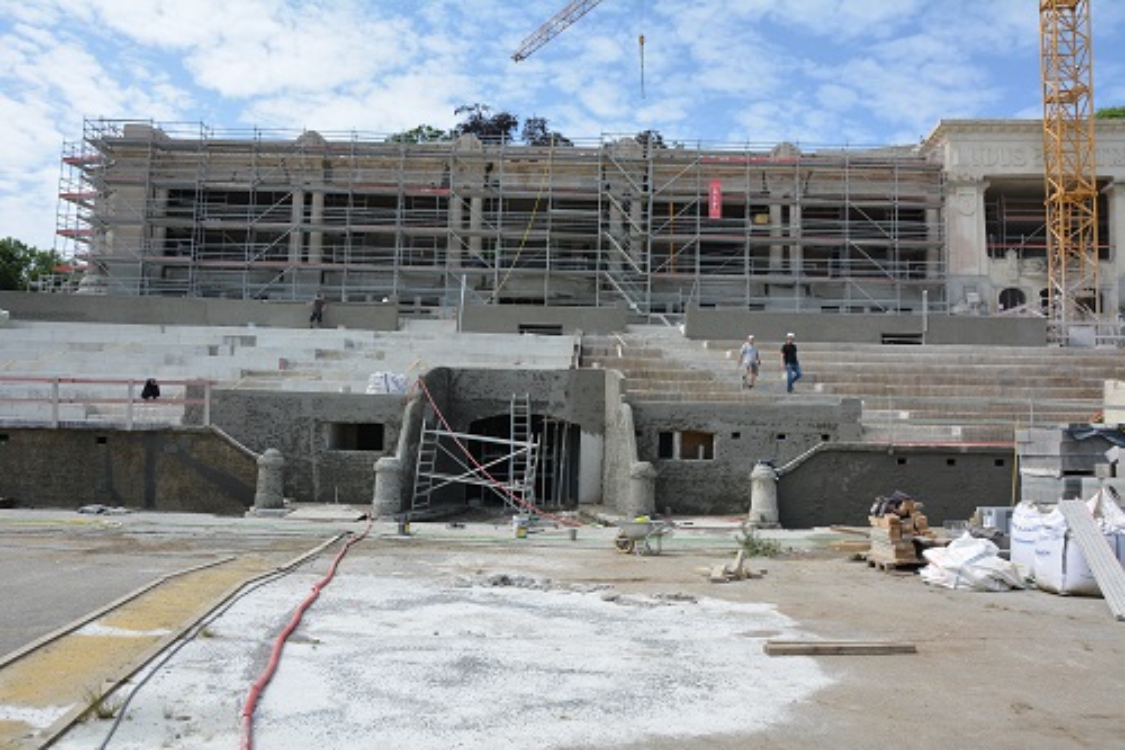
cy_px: 375
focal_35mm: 27
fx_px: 843
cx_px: 562
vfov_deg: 47.9
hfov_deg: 67.4
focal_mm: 18
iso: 100
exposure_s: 1/250
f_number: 8
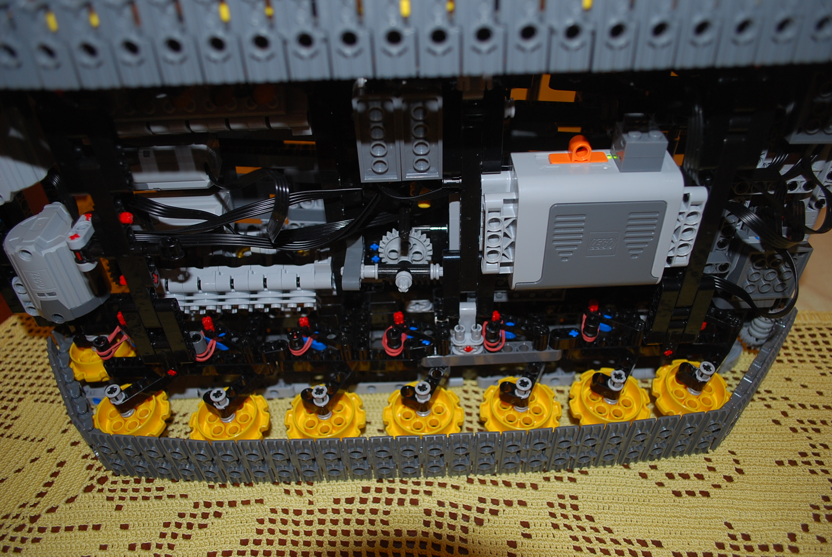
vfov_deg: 48.0
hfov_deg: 67.3
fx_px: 625
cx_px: 416
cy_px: 278
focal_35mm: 27
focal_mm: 18
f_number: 3.5
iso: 200
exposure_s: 1/60
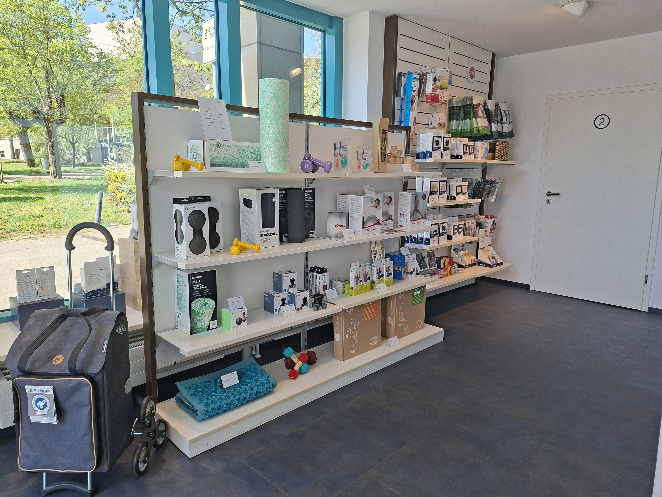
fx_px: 440
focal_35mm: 23
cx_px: 331
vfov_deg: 58.9
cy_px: 248
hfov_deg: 73.9
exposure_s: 1/228
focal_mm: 5.54
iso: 50
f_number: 1.8
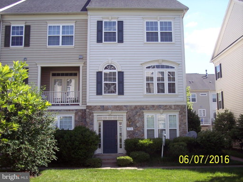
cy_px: 91
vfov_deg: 36.8
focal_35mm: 39
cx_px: 122
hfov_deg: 47.9
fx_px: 274
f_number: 3.4
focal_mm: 8
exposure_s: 1/500
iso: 100
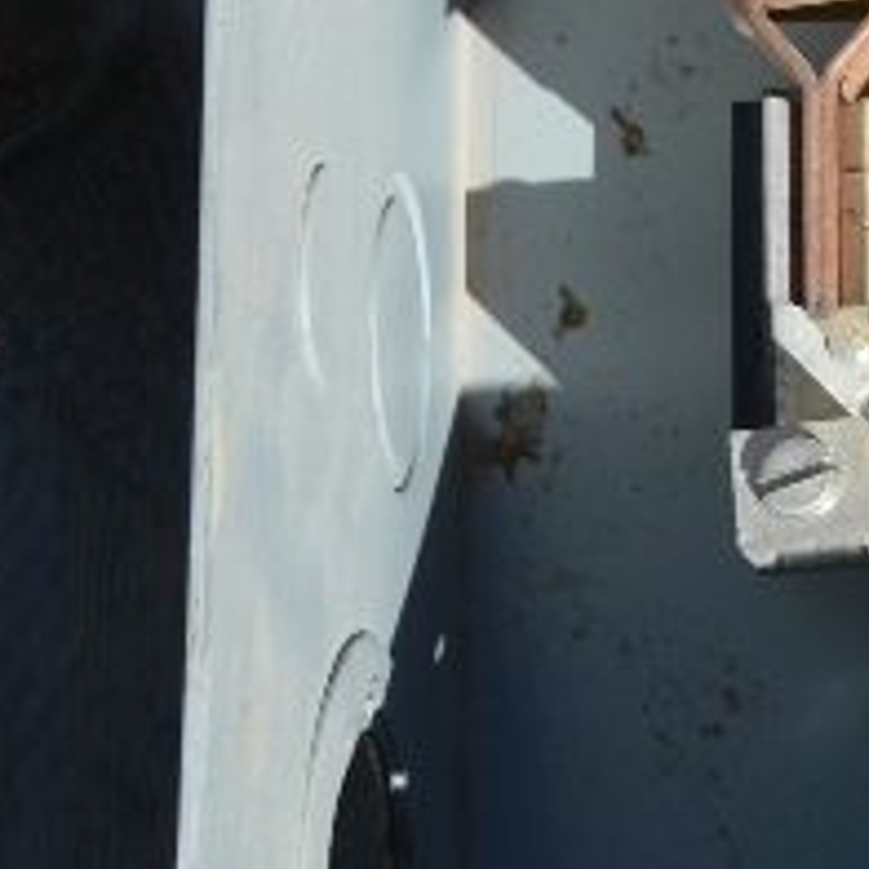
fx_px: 7477
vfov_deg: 6.5
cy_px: -891
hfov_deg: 6.3
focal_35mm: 263
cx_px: 2079
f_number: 9
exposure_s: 1/320
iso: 100
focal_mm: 27
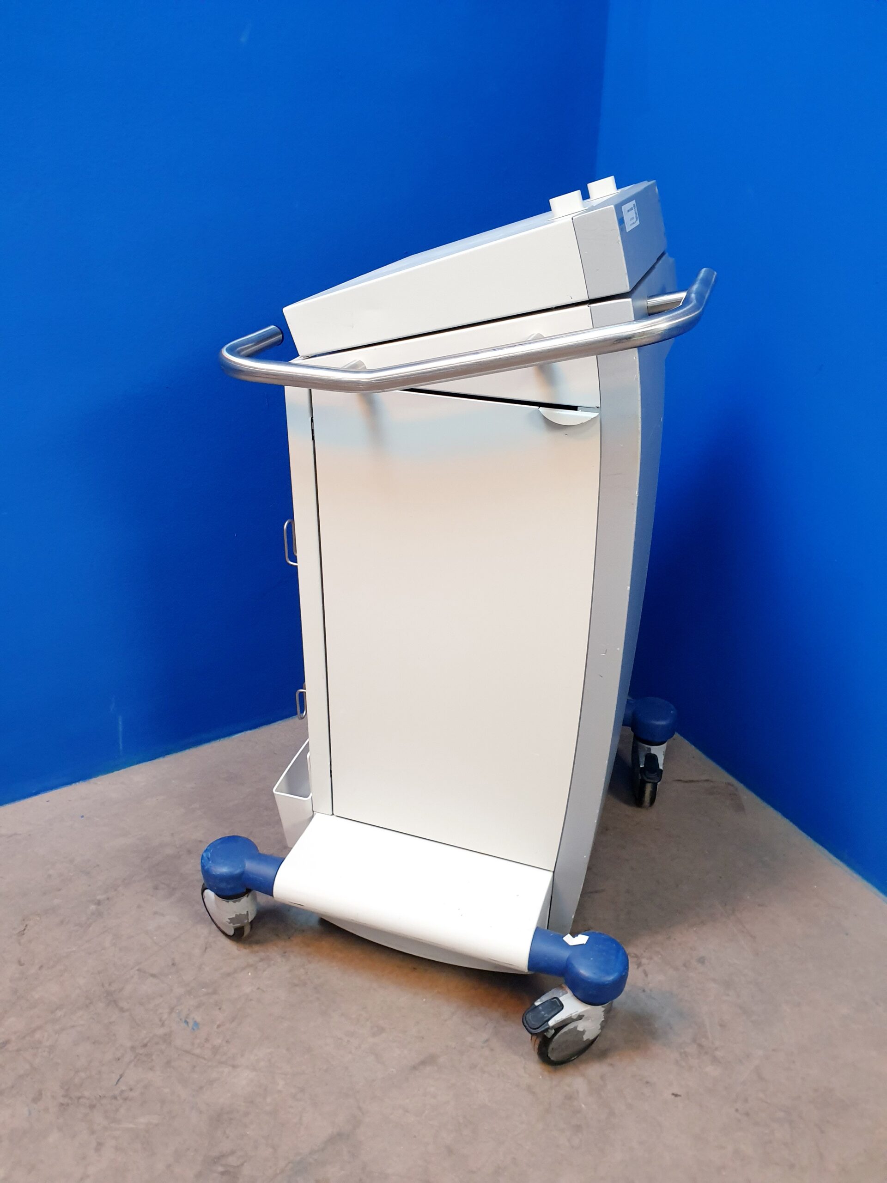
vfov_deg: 67.3
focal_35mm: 26
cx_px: 444
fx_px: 888
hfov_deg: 53.1
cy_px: 592
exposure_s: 1/50
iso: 320
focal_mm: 4.3
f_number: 2.4
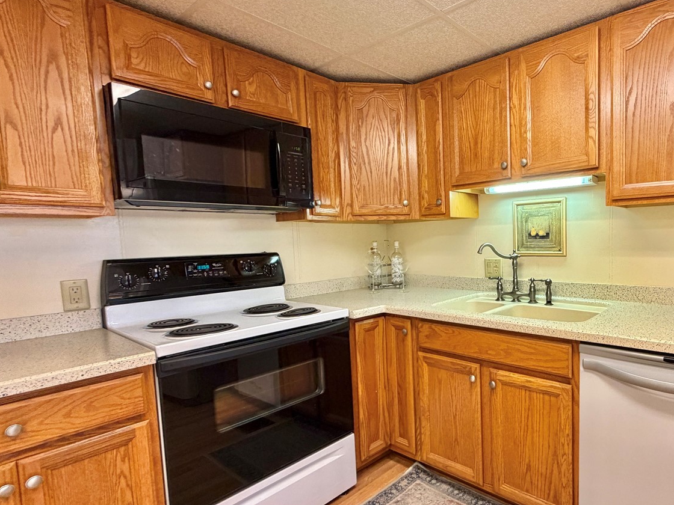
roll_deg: +1.1
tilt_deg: -4.5
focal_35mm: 20
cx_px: 465
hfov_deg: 78.3
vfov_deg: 65.9
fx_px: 389
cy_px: 269
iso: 250
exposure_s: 1/60
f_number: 2.2
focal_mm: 2.22
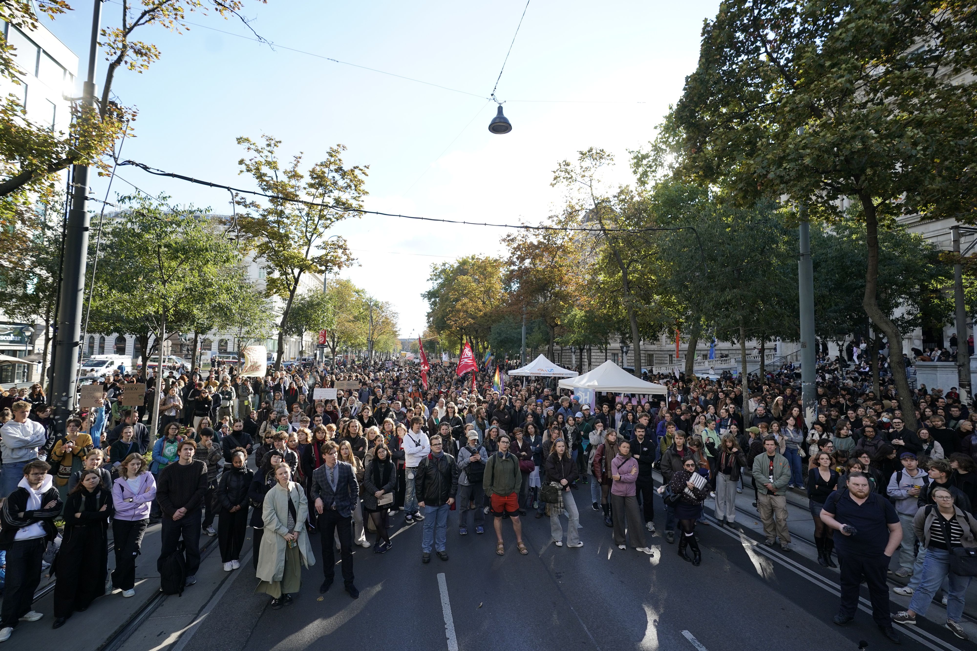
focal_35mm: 16
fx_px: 434
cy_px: 326
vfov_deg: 73.7
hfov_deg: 96.7
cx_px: 488
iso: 400
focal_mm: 16
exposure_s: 1/800
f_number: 4.5
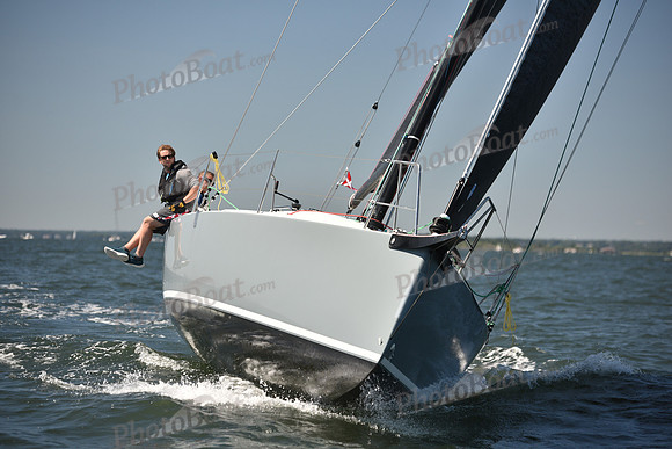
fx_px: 2334
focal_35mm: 125
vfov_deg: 11.0
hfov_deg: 16.4
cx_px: 336
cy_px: 224
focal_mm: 125
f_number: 3.5
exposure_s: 1/1250
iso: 250
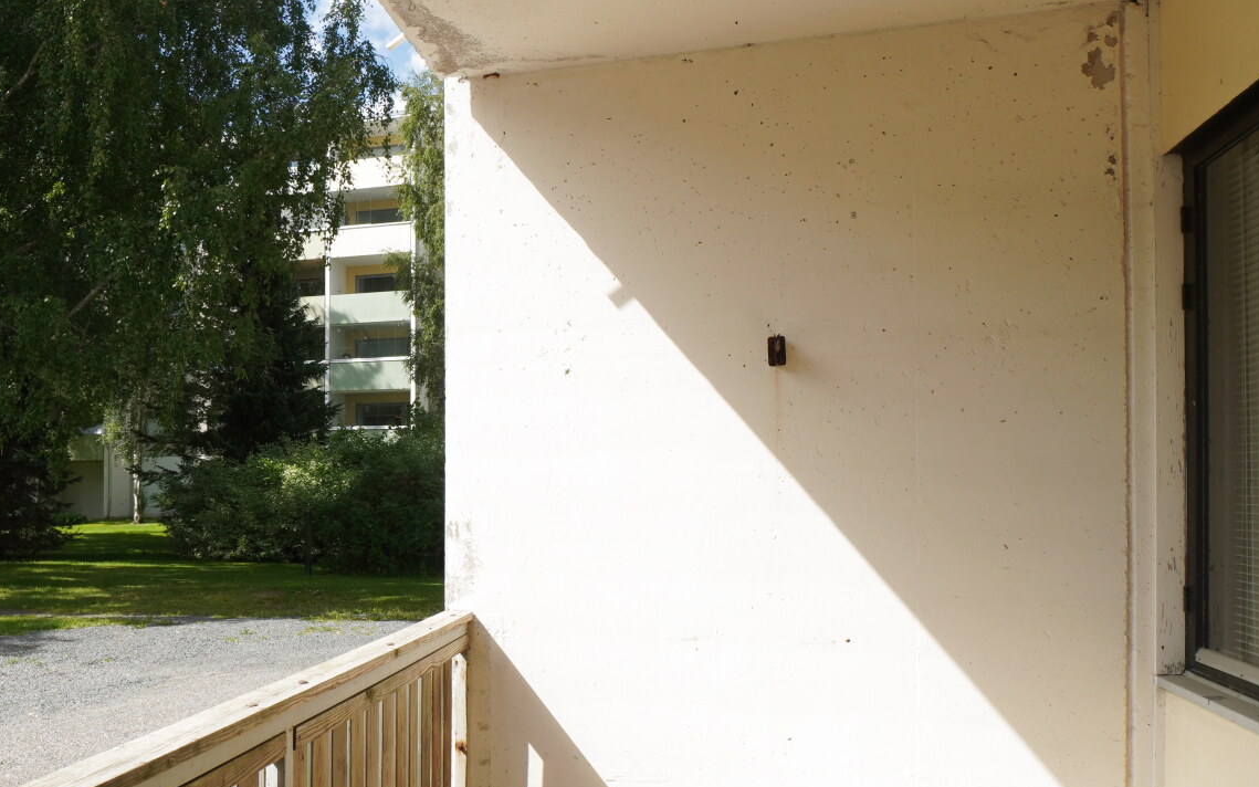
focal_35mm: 29
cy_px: 494
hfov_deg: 62.7
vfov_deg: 42.8
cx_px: 398
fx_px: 995
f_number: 8
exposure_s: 1/160
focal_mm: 10
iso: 100
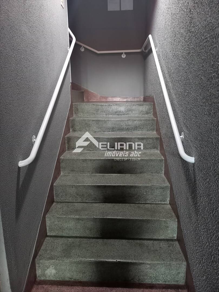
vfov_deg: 69.4
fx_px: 211
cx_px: 110
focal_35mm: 25
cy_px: 146
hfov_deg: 54.9
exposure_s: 1/24
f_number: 1.8
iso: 640
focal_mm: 4.65
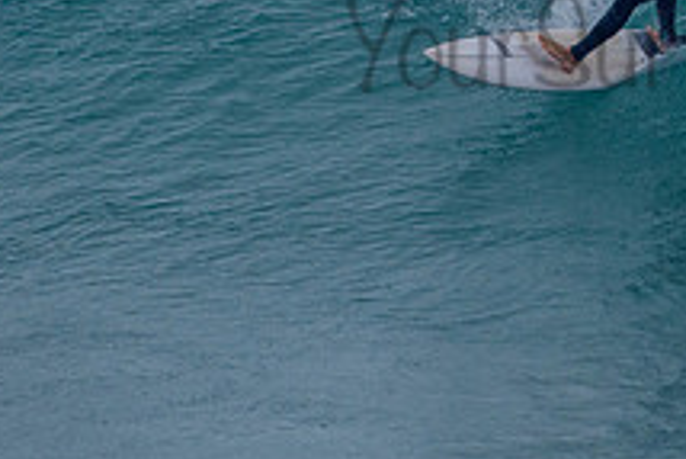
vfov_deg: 0.8
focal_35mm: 1663
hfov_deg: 1.2
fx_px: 31710
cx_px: 676
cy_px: 14
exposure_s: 1/2000
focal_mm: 500
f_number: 5.6
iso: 720
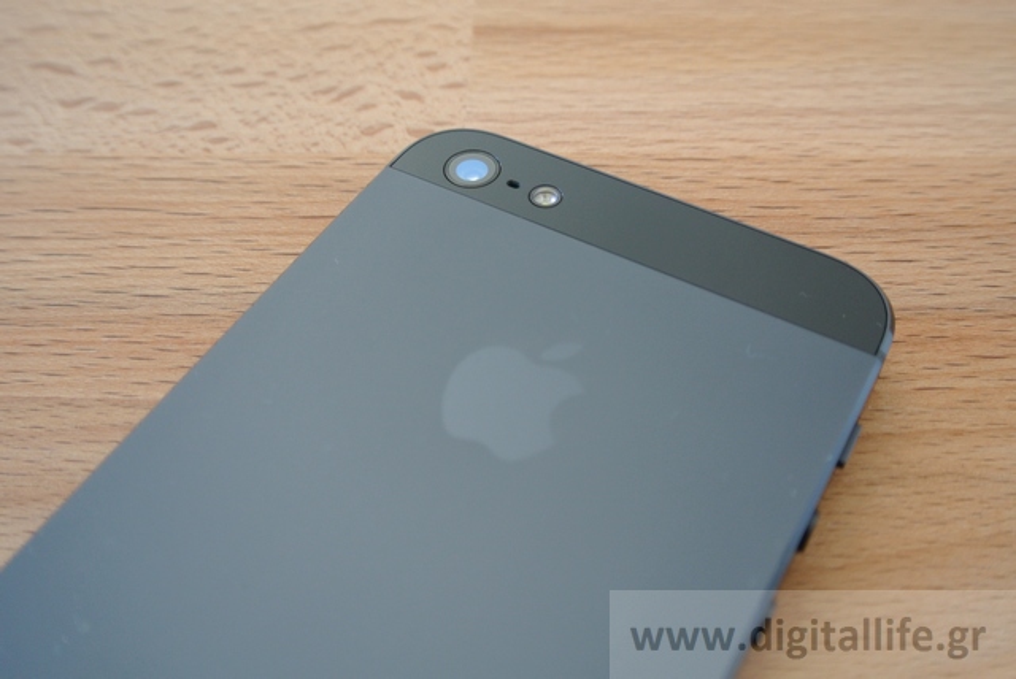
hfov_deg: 46.4
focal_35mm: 42
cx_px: 508
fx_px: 1186
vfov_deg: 32.0
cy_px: 340
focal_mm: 15.7
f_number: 4.2
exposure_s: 1/50
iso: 400
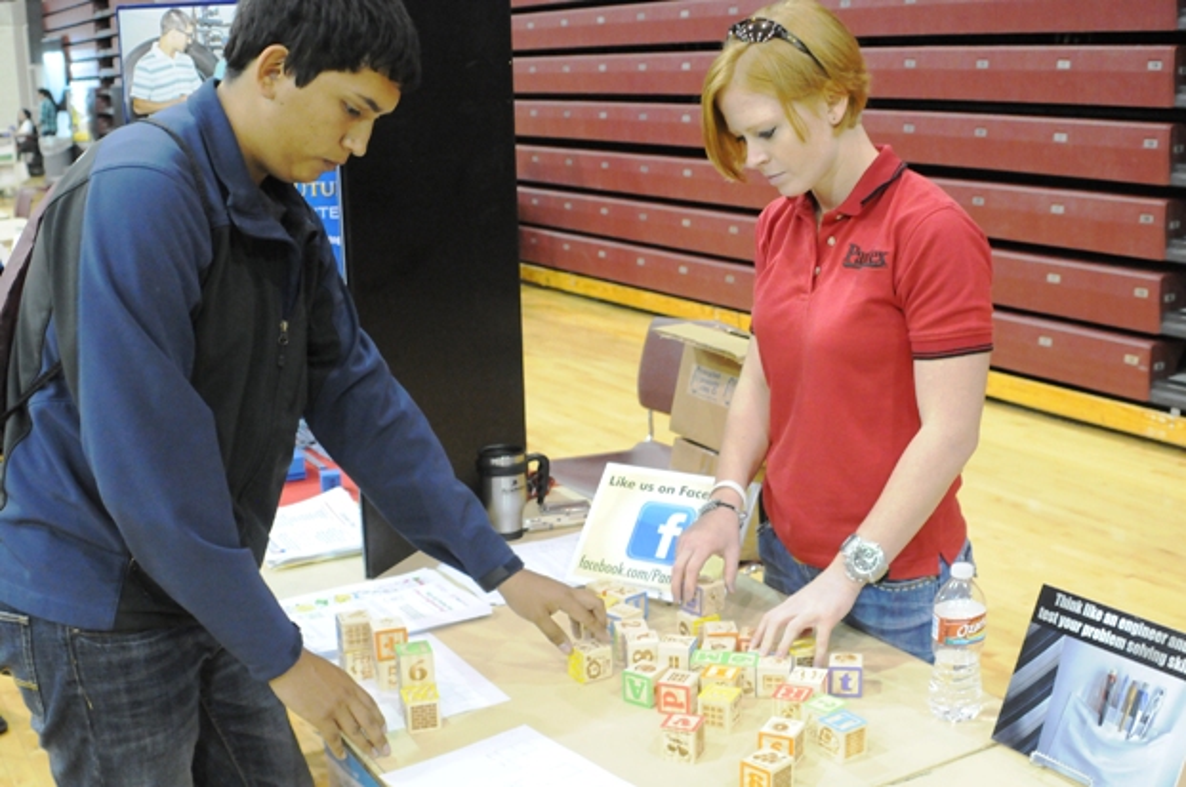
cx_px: 593
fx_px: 1382
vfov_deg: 31.8
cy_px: 394
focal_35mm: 42
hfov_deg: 46.5
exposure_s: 1/60
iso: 3200
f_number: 4
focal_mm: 28
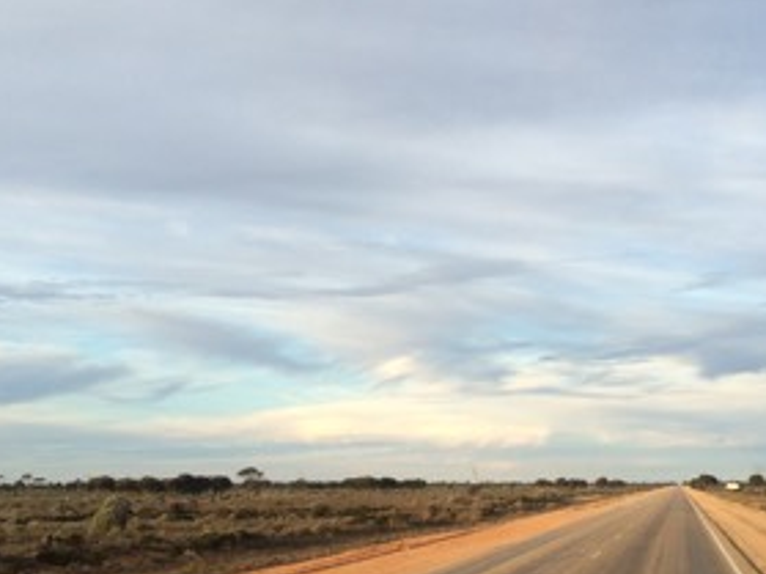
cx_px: 480
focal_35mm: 54
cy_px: 393
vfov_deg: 26.8
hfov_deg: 35.4
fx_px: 1194
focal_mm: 4.15
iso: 32
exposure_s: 1/595
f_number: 2.2
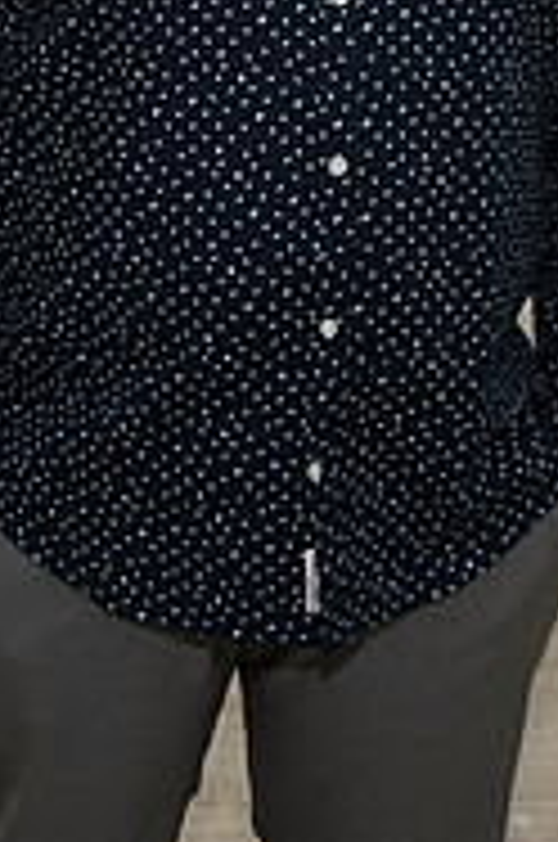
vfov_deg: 19.4
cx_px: 48
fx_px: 2357
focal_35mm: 101
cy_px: -73
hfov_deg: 13.4
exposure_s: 1/160
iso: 250
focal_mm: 24
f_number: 5
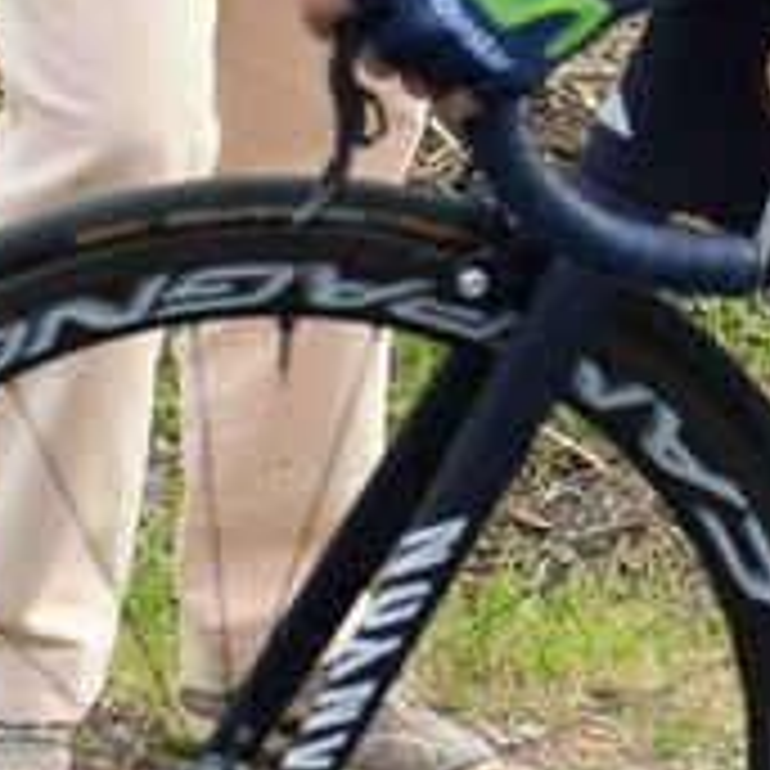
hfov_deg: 6.1
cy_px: -306
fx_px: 7198
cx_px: 1049
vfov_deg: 6.1
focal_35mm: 286
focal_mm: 48
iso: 1000
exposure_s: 1/1000
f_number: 4.5
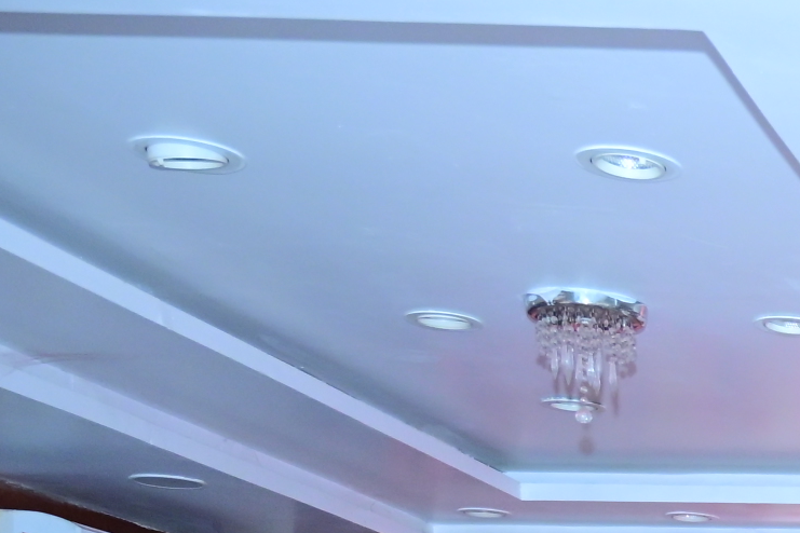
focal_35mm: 98
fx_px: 2178
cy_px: 867
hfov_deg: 16.8
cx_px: 1496
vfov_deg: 13.0
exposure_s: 1/100
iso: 2000
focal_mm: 24
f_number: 4
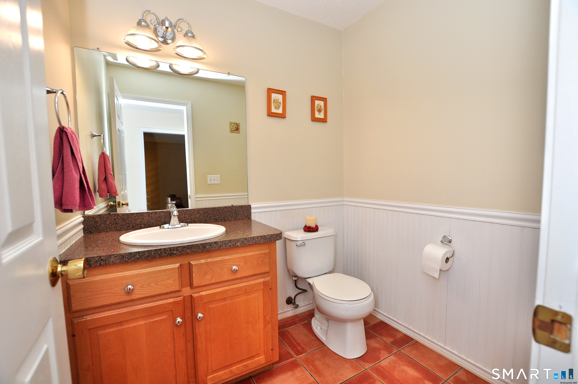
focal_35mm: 15
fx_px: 241
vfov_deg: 77.2
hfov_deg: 100.5
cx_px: 289
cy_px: 192
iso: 250
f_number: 5
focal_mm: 10
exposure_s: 1/100
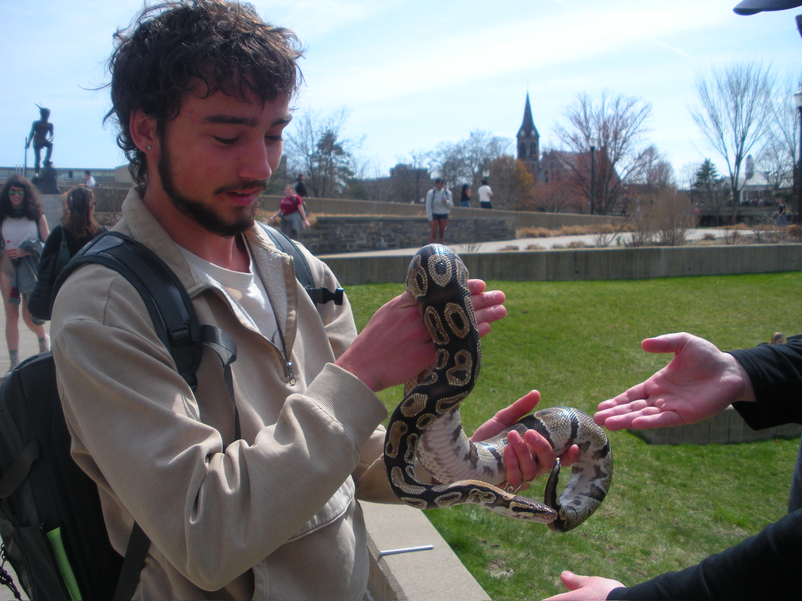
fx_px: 834
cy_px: 300
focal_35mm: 36
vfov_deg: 39.7
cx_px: 401
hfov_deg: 51.4
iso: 64
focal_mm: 6.3
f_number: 3.5
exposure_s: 1/613
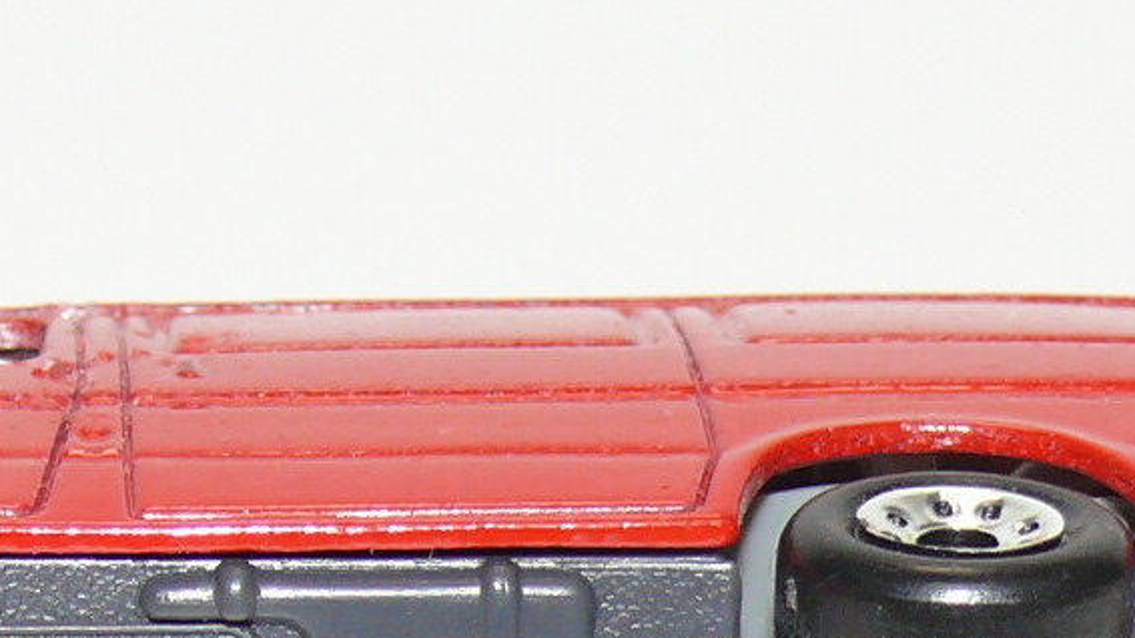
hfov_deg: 8.0
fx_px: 8063
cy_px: 732
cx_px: 319
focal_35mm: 268
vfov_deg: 4.5
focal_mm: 12.3
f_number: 4
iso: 100
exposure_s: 1/30
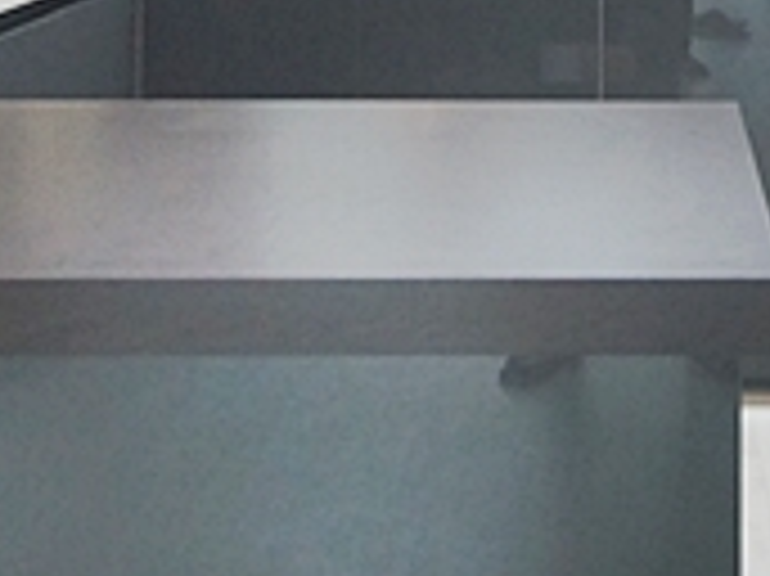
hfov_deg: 25.7
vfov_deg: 18.0
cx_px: 644
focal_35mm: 74
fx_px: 1650
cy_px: -248
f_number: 3.5
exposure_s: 1/100
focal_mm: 11
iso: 800
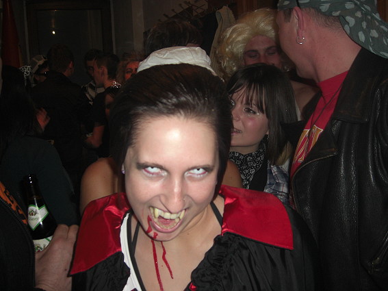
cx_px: 194
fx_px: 426
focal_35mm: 38
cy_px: 146
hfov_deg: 49.0
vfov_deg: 37.7
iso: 200
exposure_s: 1/60
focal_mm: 7.9
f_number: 2.8
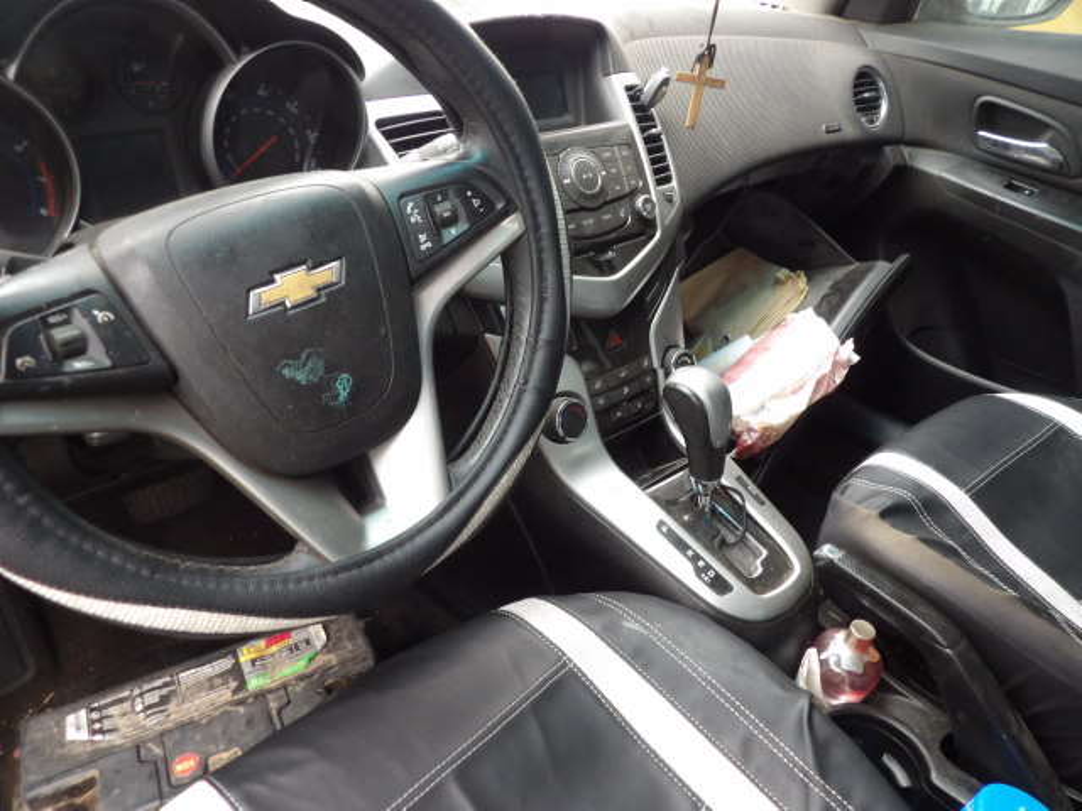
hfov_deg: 71.6
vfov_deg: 56.8
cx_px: 541
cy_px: 406
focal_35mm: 24
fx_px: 750
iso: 200
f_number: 3.2
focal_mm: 4.3
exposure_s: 1/29
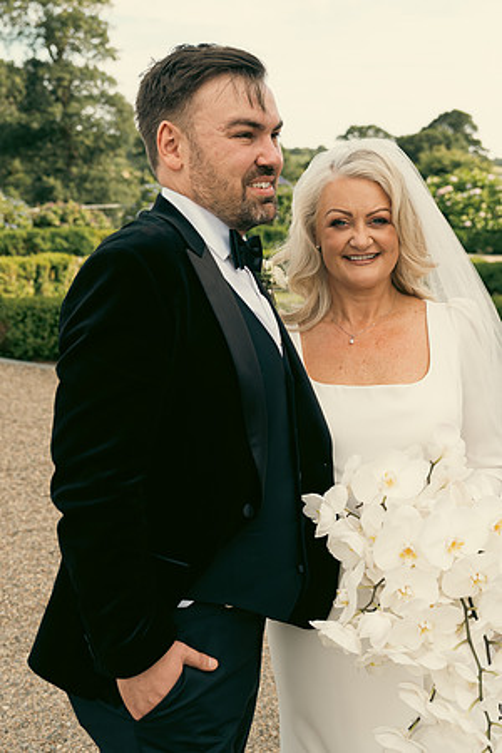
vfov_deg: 41.1
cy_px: 376
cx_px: 251
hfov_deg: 28.1
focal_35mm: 48
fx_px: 1004
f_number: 3.5
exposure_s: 1/640
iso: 160
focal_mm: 32
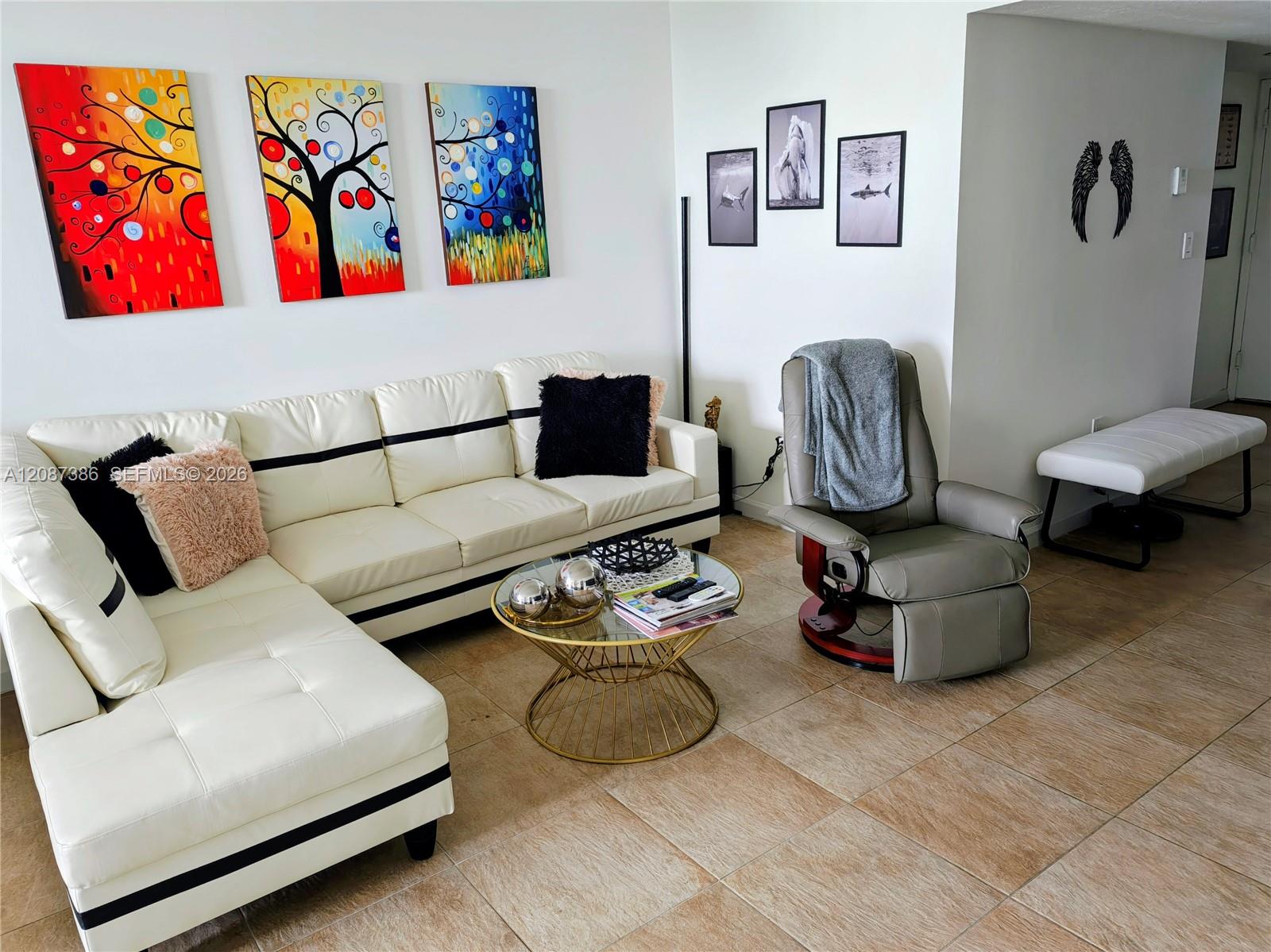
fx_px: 881
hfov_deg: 71.6
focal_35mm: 24
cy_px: 476
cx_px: 636
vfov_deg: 56.8
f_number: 1.8
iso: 1606
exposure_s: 1/30
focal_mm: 5.41
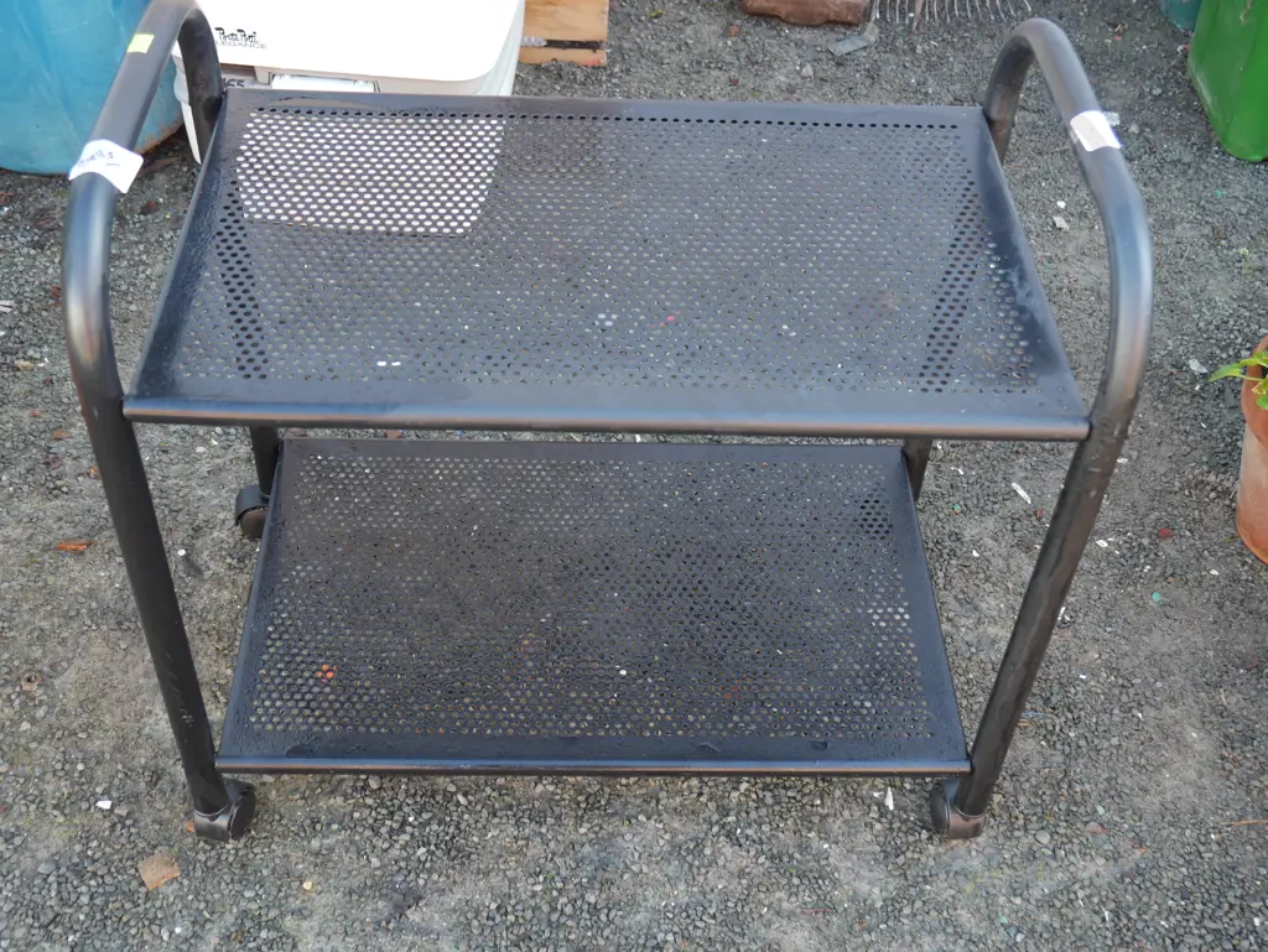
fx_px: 1539
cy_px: 476
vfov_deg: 34.4
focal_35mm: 42
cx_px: 634
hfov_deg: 44.8
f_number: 4.6
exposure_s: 1/60
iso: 500
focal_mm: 21
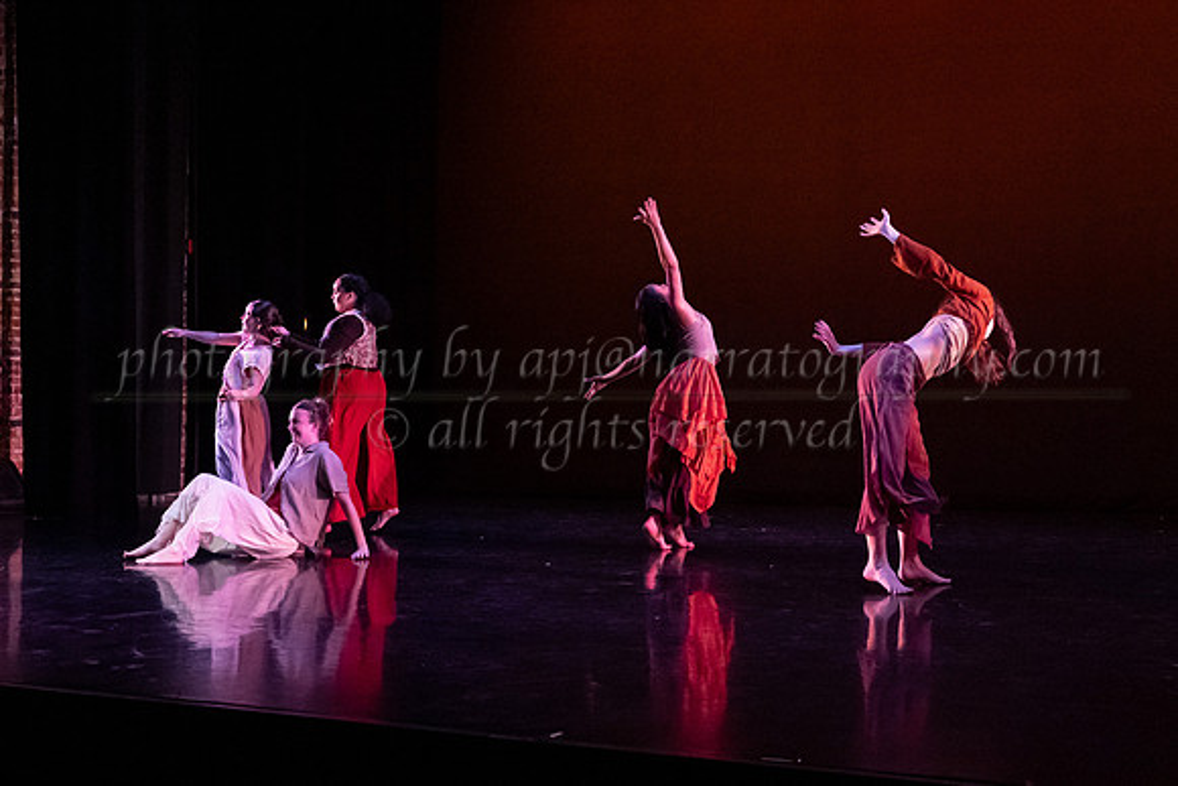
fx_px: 1585
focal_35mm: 48
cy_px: 393
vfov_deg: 27.9
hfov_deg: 40.7
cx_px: 660
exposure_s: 1/400
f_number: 4
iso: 4000
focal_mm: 36
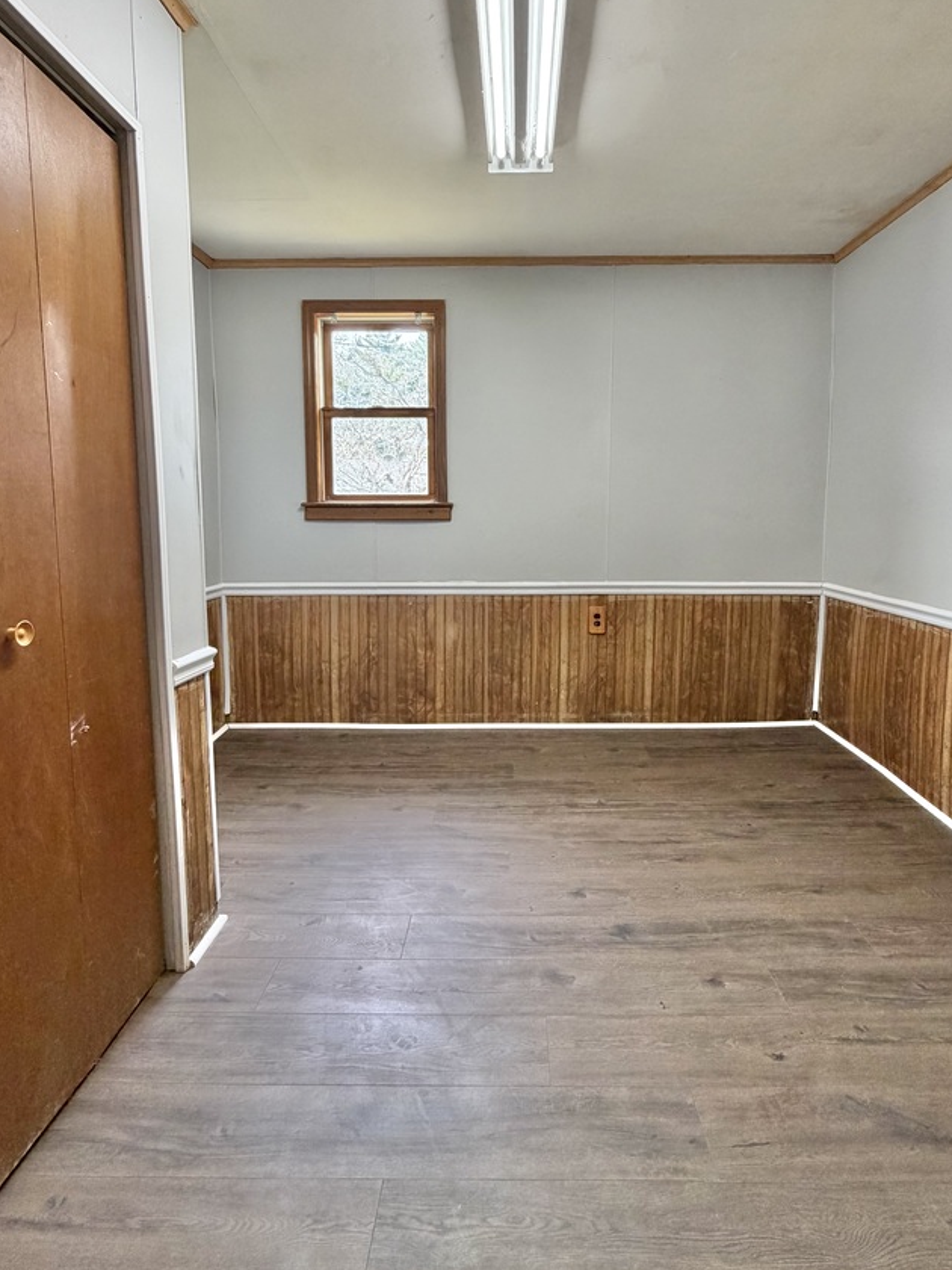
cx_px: 509
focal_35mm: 18
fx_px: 660
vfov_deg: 87.5
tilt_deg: -5.8
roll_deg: -0.5
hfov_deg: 71.5
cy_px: 579
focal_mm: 2.22
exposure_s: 1/60
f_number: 2.2
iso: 160
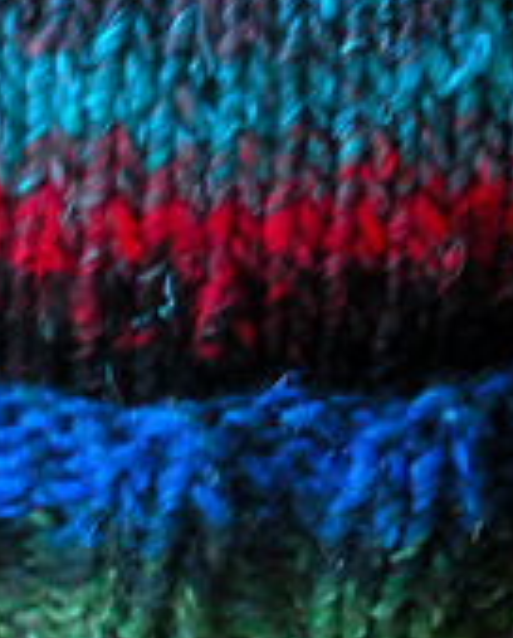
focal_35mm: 129
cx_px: 196
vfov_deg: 14.9
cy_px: 306
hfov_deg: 12.0
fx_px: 2439
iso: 64
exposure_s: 1/11.3
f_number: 3.5
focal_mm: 6.3
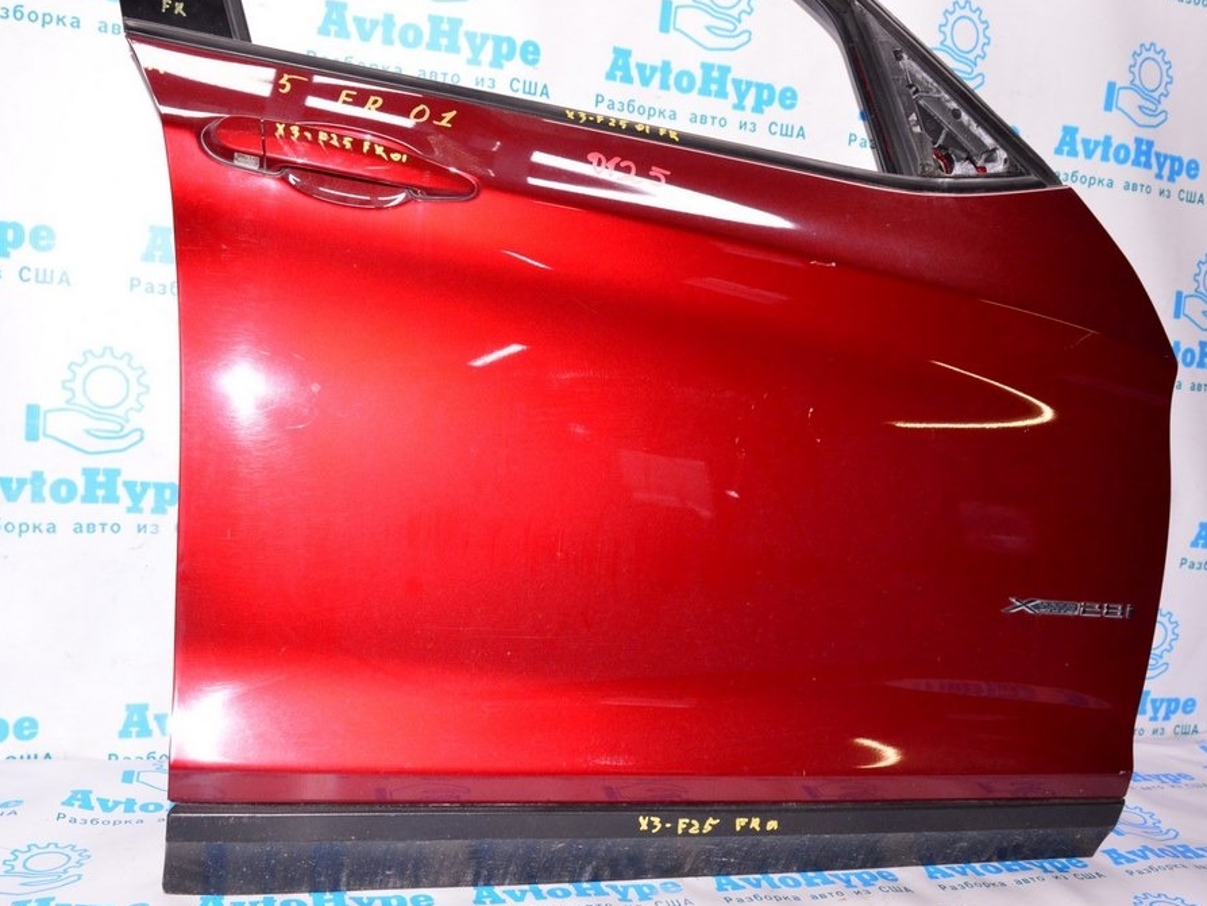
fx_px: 1151
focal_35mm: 33
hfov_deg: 55.3
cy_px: 454
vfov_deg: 43.0
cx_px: 599
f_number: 8
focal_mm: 20
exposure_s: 1/200
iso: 1600
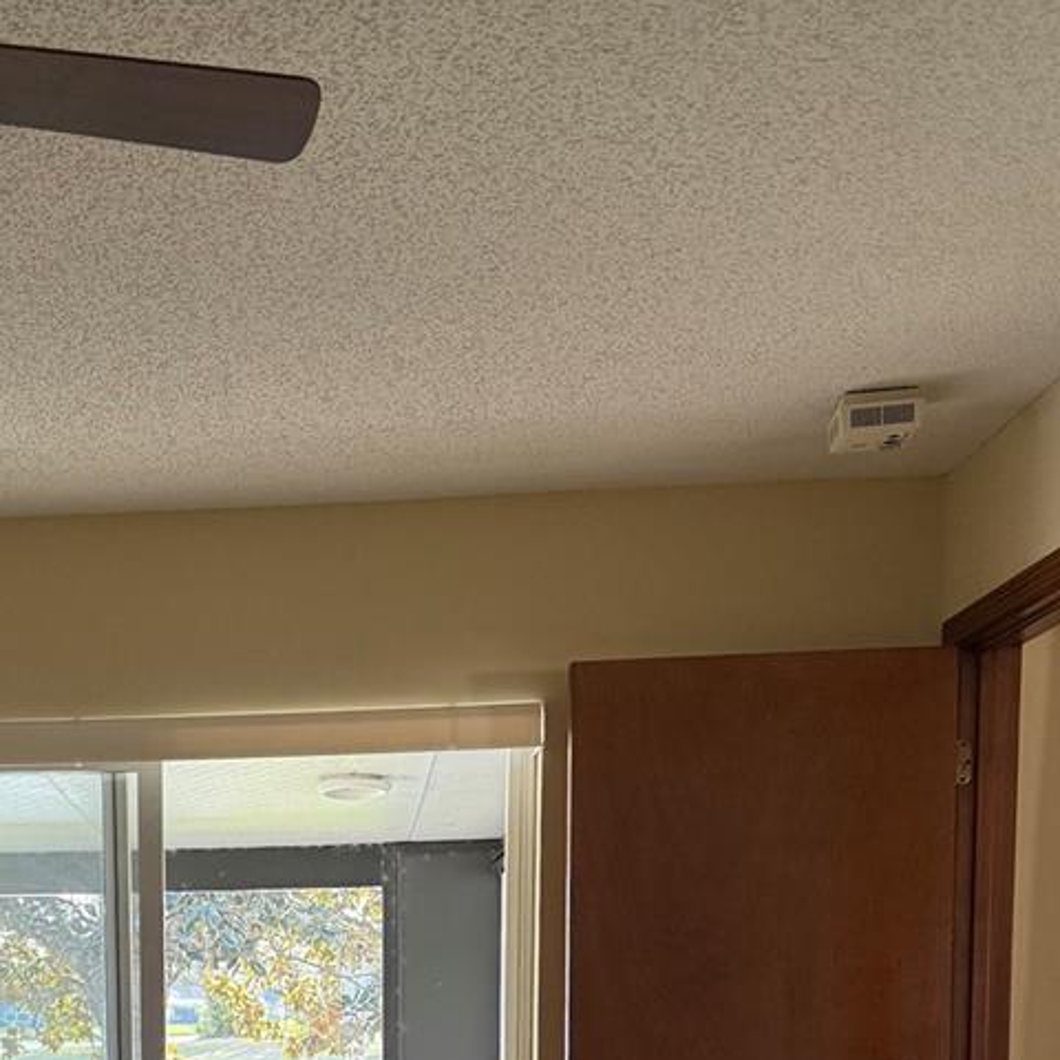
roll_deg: +0.4
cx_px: 181
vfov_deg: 28.7
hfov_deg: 31.2
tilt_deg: -6.0
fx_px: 1836
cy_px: 1215
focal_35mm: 53
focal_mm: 6.76
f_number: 1.78
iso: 200
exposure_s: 1/60
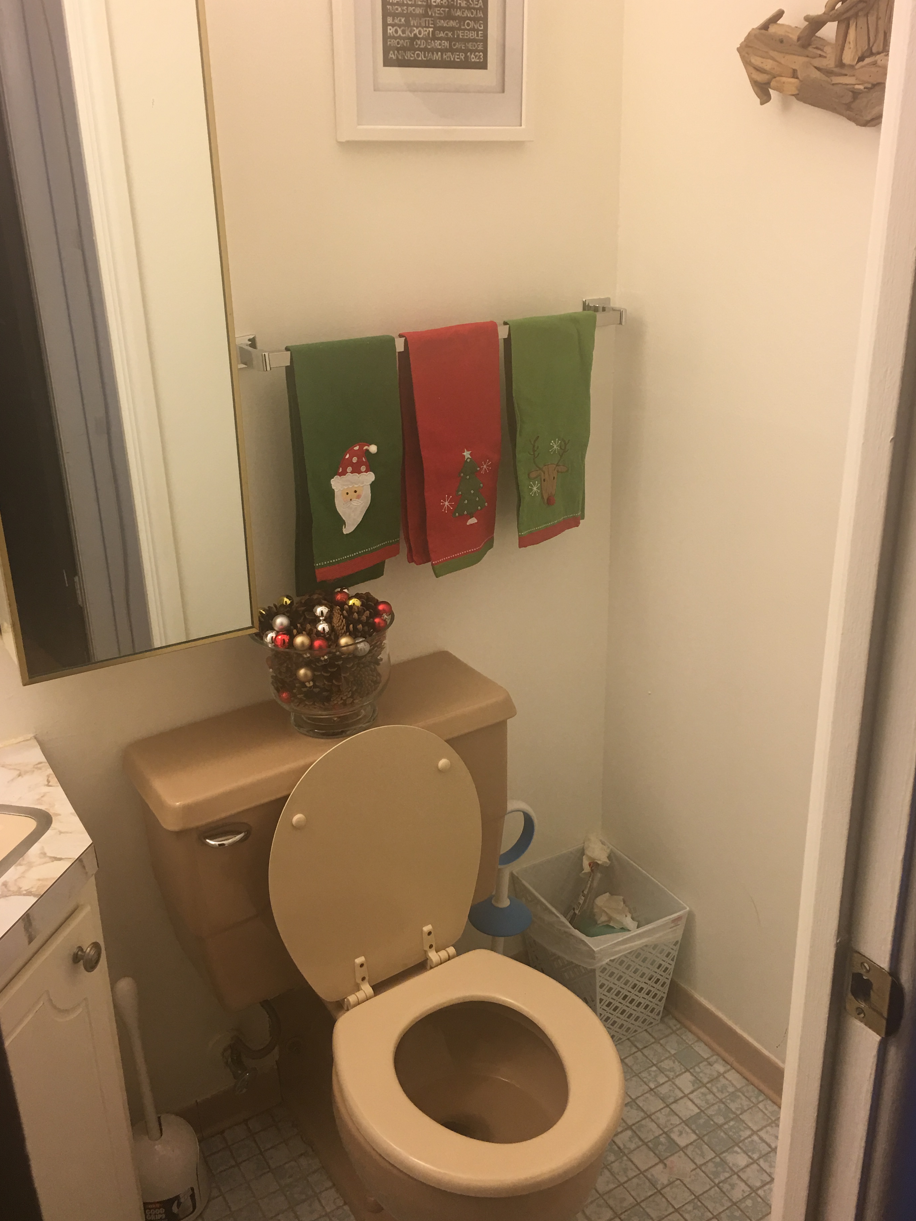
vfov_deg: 56.8
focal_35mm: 32
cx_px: 482
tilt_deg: -21.5
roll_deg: +1.6
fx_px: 1129
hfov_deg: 44.1
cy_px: 609
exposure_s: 1/15
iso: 25
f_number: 2.2
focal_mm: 4.15
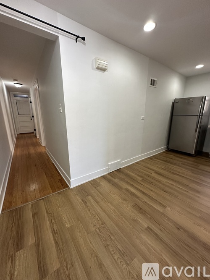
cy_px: 140
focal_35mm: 14
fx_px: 113
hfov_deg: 85.7
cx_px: 105
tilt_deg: -12.9
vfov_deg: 102.1
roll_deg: -0.6
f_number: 2.2
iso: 200
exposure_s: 1/120
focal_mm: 2.22
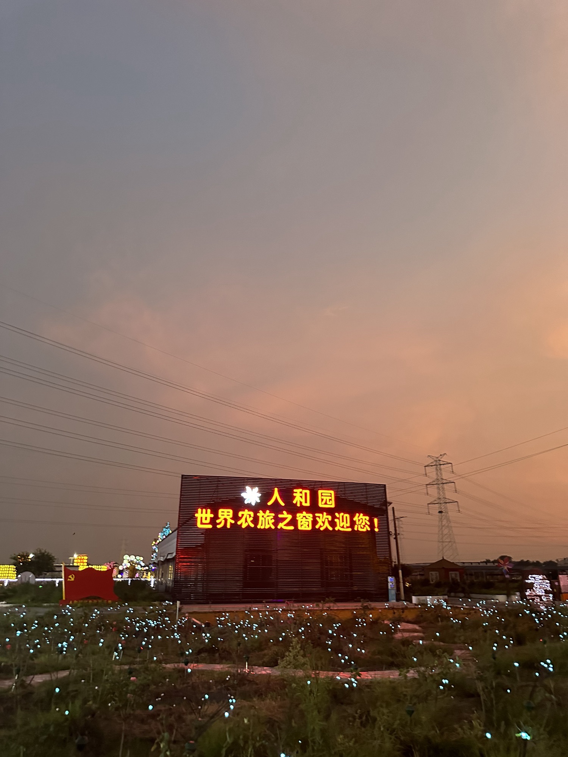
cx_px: 284
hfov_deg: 56.8
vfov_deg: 71.6
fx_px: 525
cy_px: 378
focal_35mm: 24
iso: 800
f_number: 1.78
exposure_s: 1/50
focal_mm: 6.86
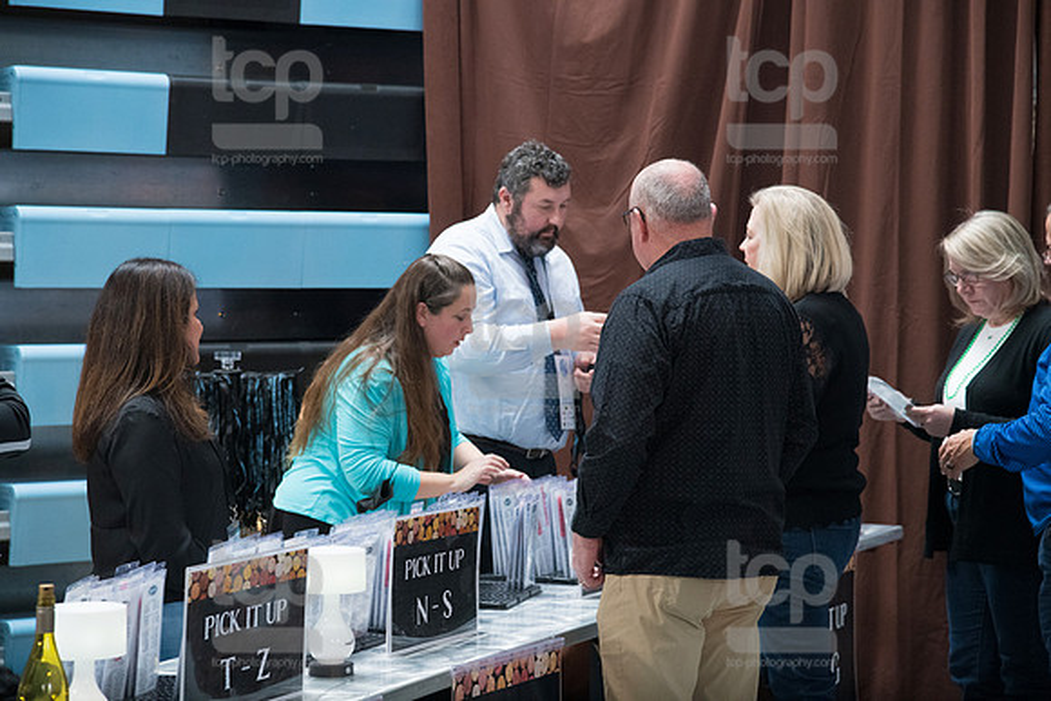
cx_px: 526
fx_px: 3212
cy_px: 350
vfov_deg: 12.5
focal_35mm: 110
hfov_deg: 18.6
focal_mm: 110
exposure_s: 1/250
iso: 4000
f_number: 5.6
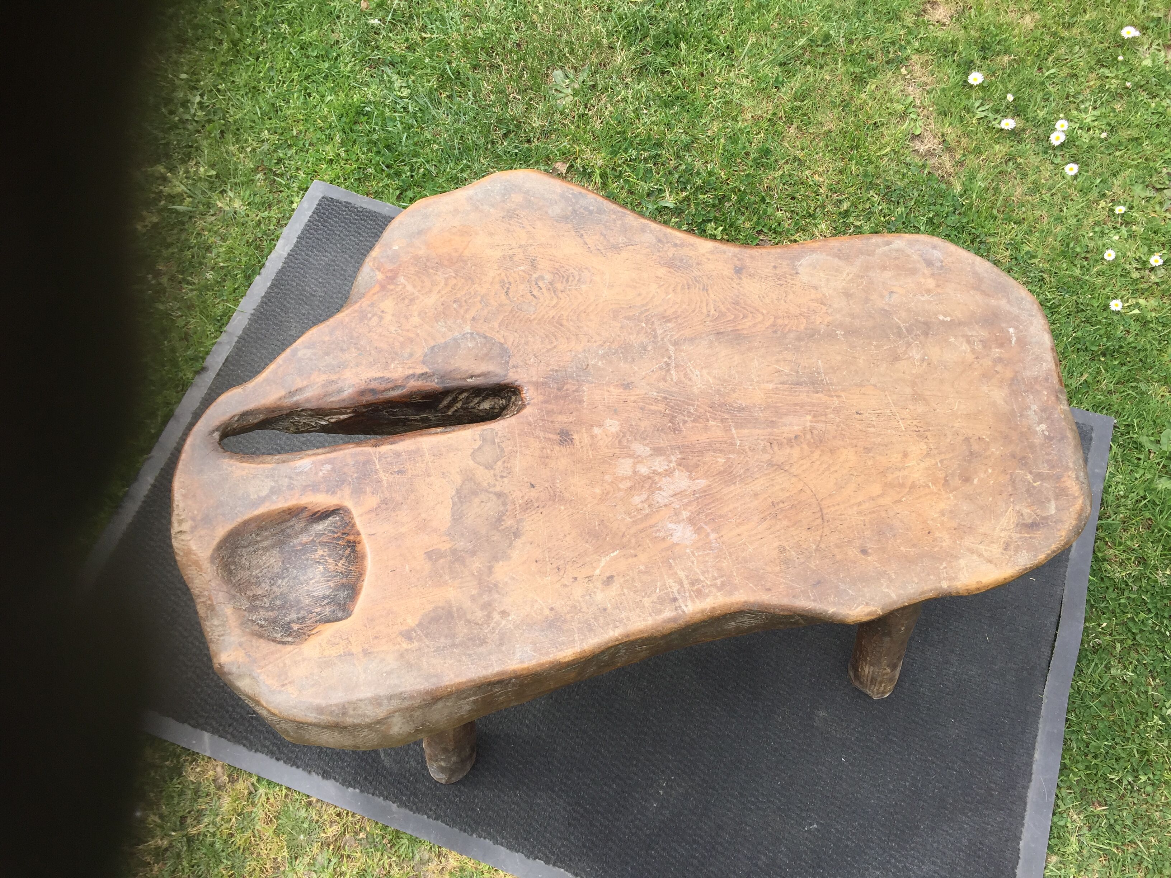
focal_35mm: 29
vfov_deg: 48.2
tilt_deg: -66.0
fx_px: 981
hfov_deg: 61.7
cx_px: 586
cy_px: 439
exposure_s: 1/628
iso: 32
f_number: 2.2
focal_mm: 4.15
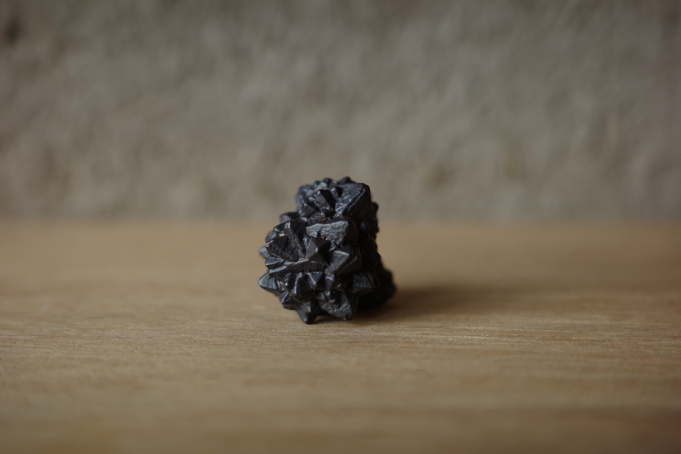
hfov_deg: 48.5
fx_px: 757
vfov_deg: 33.4
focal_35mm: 40
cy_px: 227
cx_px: 340
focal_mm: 26
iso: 200
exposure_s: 1/100
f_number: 2.8
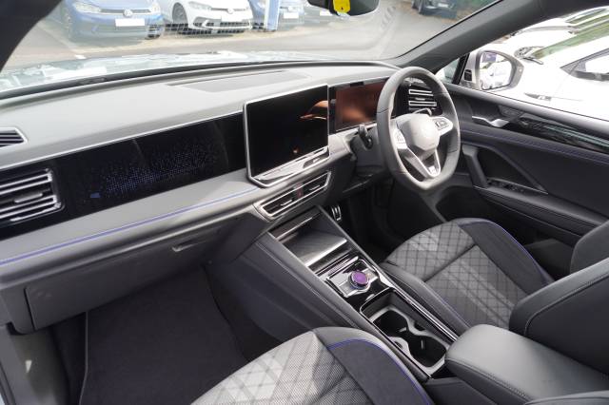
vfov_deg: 53.1
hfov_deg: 73.8
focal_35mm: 24
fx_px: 406
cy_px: 202
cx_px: 304
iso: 250
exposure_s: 1/60
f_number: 4
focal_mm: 16
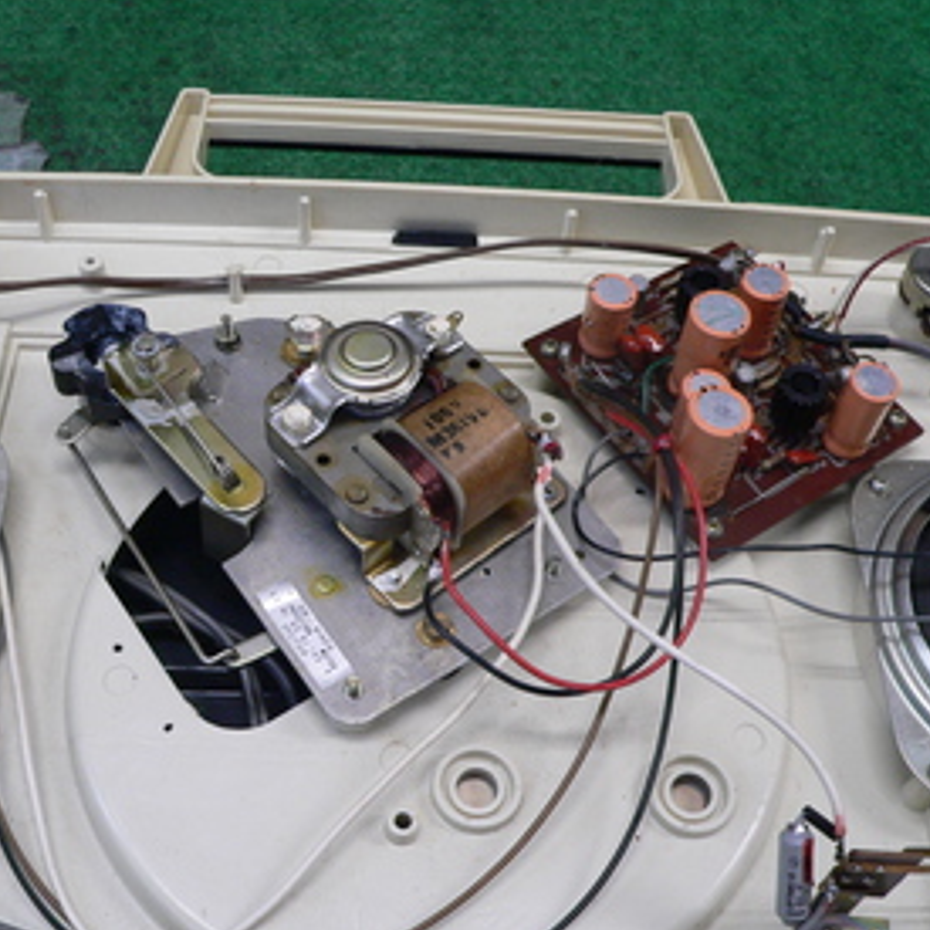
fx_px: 1337
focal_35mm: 44
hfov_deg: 38.3
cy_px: 458
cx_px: 396
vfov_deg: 38.3
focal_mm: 6
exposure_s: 1/50
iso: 200
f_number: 2.8
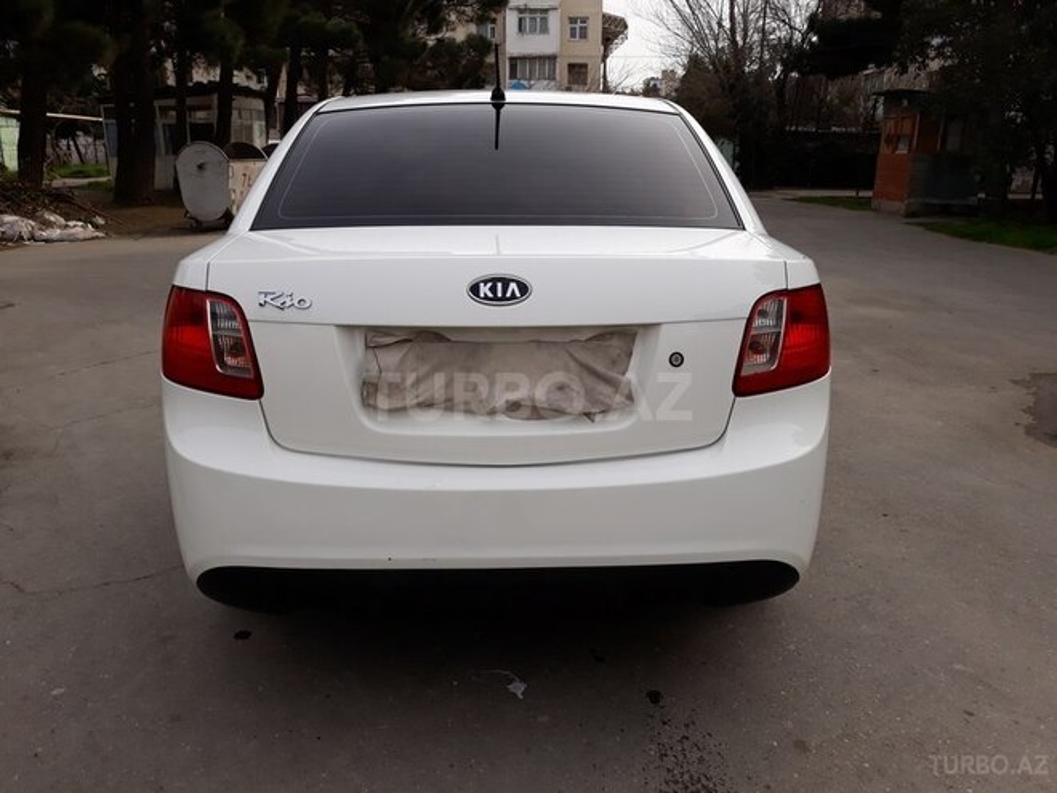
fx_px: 824
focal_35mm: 27
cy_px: 396
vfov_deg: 51.4
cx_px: 528
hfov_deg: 65.3
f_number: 1.7
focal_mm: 3.71
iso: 40
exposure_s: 1/1316
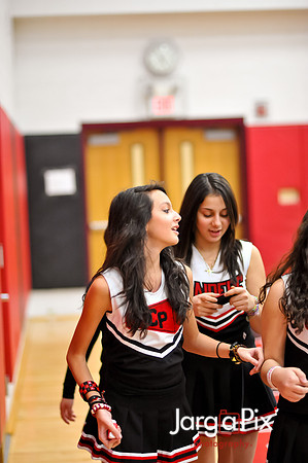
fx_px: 1093
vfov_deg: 23.9
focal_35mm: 85
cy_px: 232
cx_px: 154
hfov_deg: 16.0
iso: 4000
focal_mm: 85
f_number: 2
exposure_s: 1/500
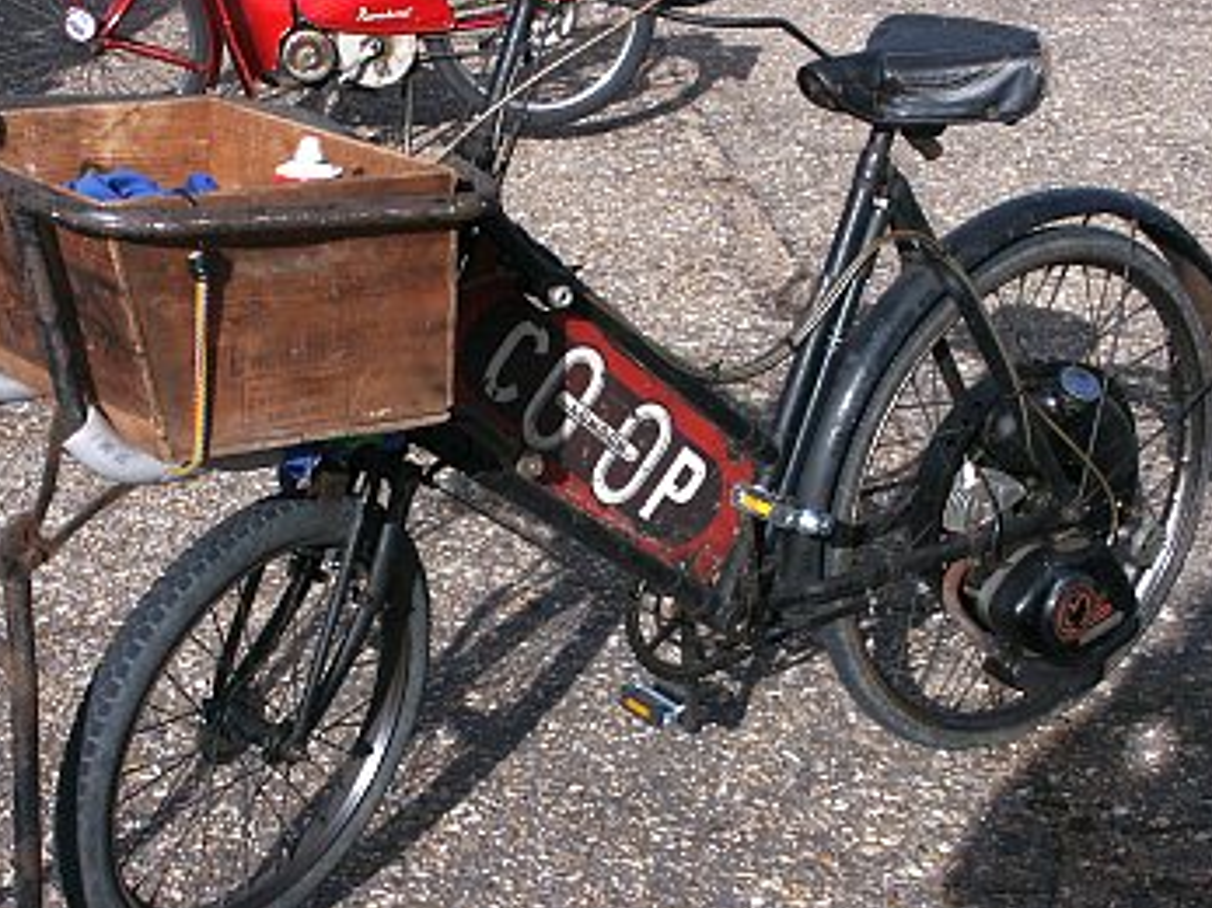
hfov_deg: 26.3
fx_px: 2590
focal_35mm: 74
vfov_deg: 19.9
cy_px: 457
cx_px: 585
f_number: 8
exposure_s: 1/350
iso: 100
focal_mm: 14.32
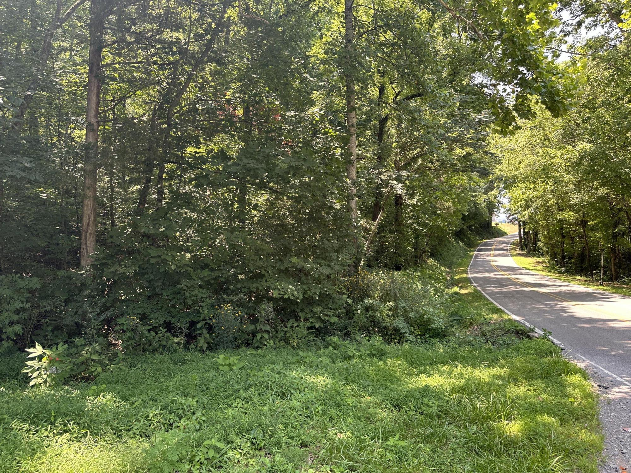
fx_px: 437
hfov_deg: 71.6
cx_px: 316
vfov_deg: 56.8
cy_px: 236
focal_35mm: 24
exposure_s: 1/221
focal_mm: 6.86
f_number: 1.78
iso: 64
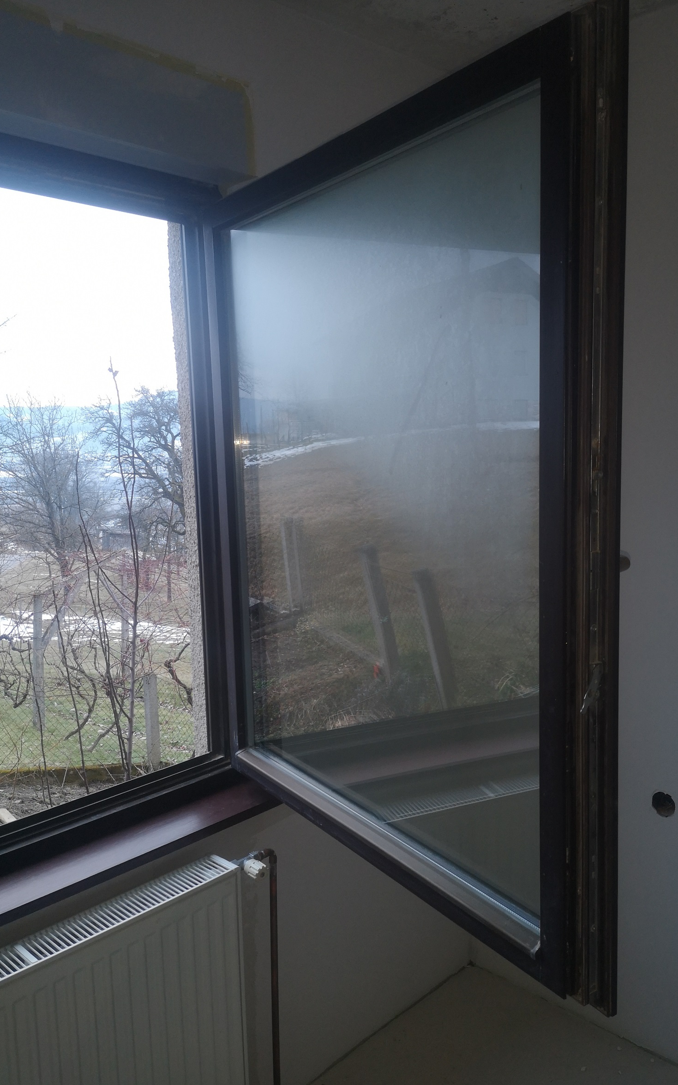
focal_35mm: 29
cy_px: 544
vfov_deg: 64.6
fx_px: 857
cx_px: 408
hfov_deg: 42.9
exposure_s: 1/50
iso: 64
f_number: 1.8
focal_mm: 3.95
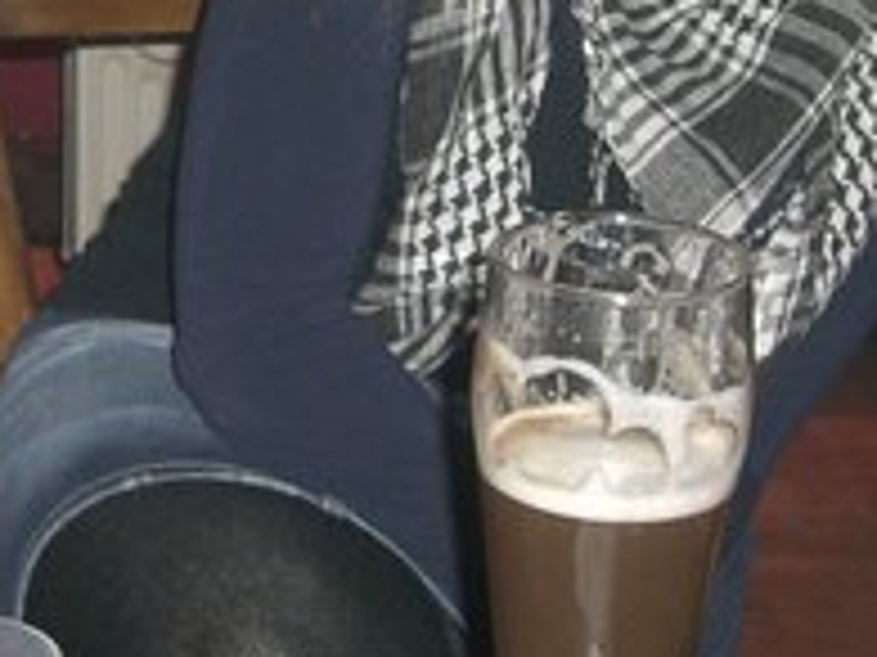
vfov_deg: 12.4
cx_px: 4
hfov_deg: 16.5
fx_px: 2962
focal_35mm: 117
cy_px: -108
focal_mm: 6.2
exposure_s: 1/60
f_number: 2.7
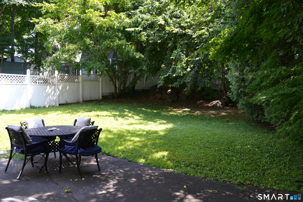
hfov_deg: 67.4
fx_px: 227
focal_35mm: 27
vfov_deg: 47.9
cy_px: 101
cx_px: 152
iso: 320
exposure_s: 1/125
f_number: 5.6
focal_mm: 18
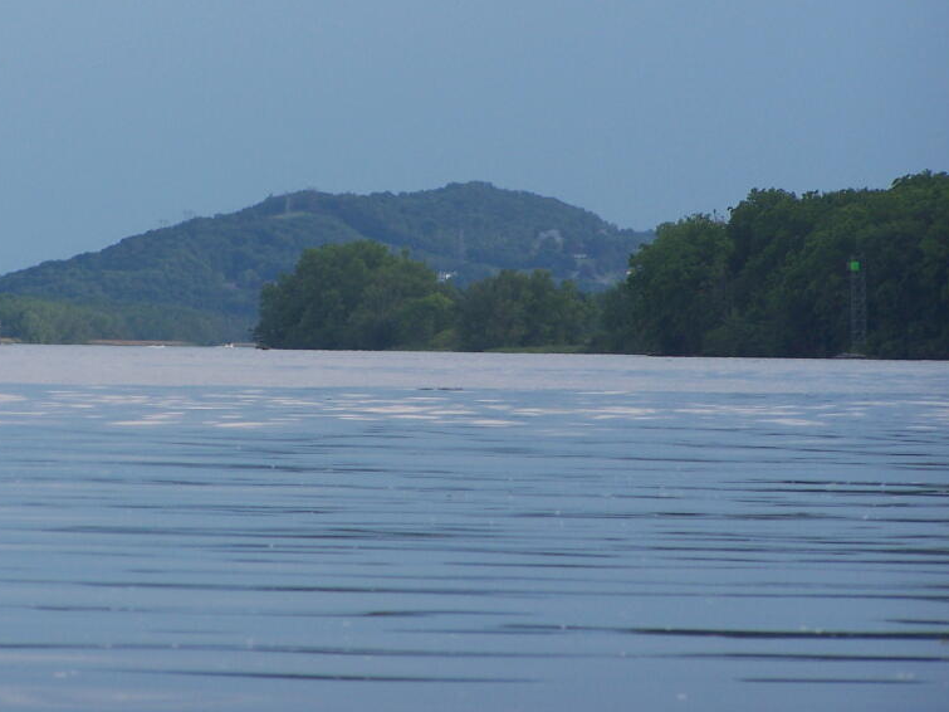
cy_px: 279
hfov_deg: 5.7
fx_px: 9594
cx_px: 403
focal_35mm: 350
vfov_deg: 4.2
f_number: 3.6
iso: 80
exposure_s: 1/640
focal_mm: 42.8
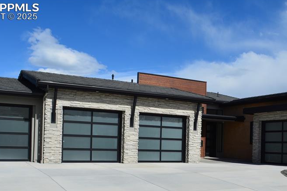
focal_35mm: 42
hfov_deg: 46.1
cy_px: 144
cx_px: 175
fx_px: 335
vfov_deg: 31.3
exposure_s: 1/400
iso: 200
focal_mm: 18
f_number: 11
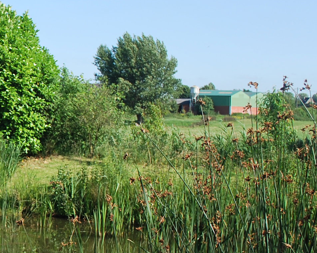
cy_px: 156
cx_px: -128
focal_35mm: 103
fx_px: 967
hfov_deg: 17.2
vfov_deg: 14.9
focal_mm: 24
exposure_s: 1/200
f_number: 7.1
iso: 100
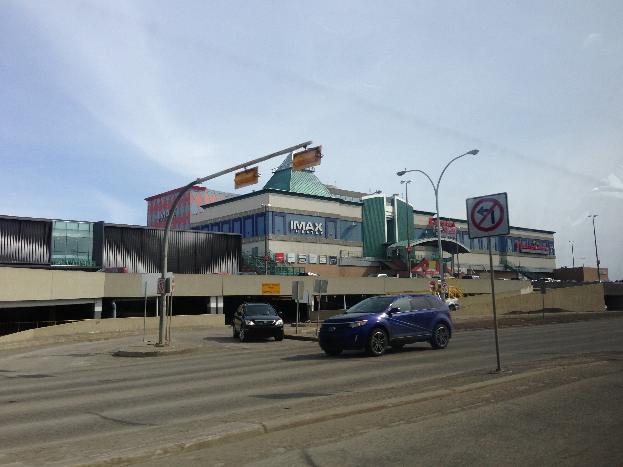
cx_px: 316
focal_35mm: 34
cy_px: 229
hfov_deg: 54.0
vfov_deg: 41.8
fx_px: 612
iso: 50
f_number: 2.4
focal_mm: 4.13
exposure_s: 1/500
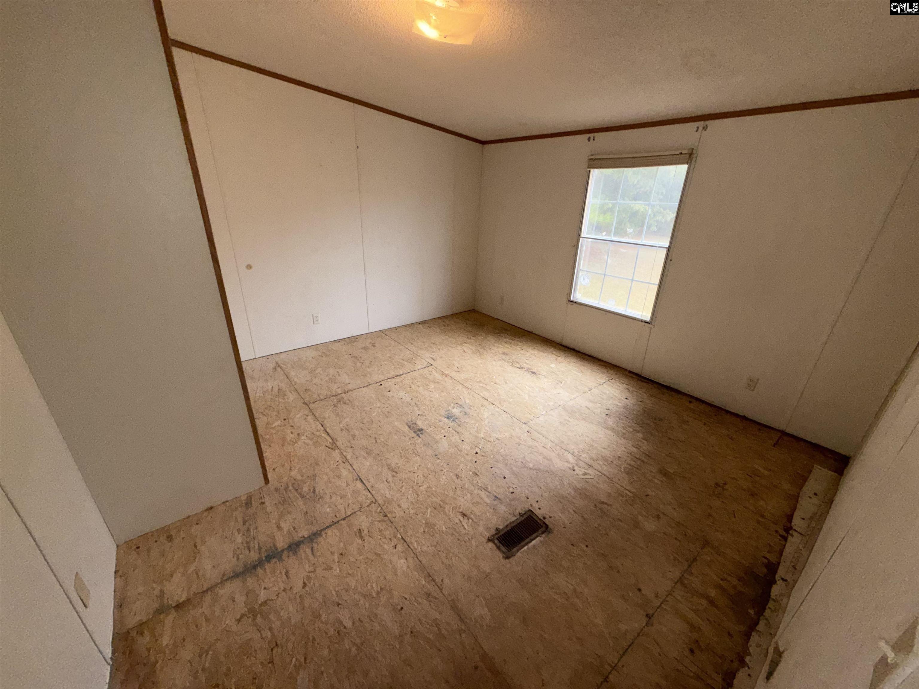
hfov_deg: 102.1
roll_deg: -0.7
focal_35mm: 14
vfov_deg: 85.7
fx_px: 372
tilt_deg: -23.2
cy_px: 344
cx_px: 460
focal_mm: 2.22
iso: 80
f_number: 2.2
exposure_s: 1/122
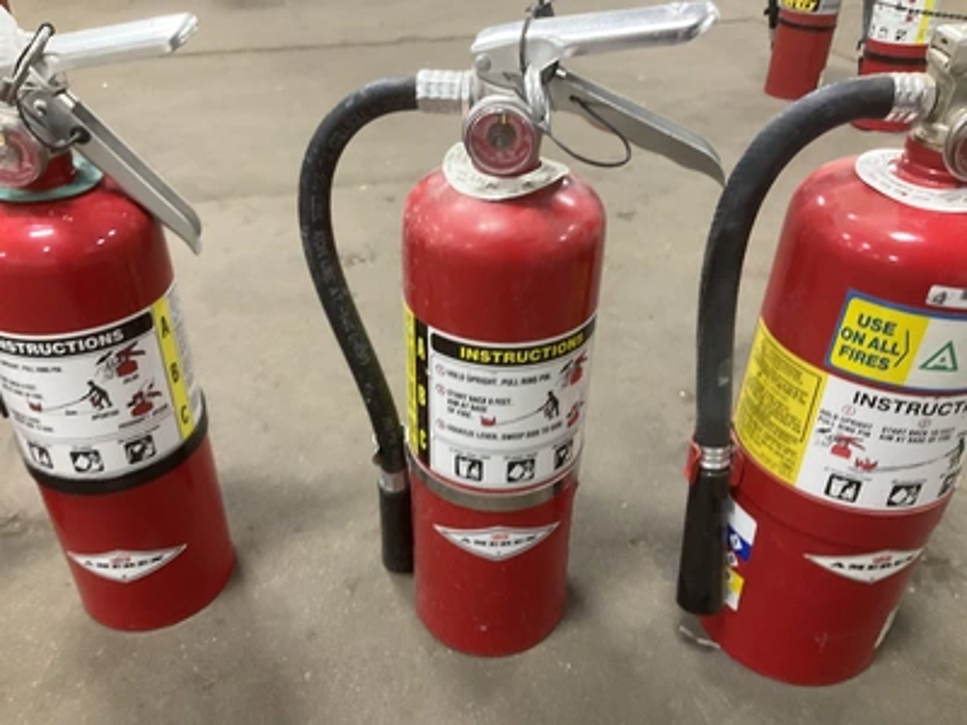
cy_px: 362
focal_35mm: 29
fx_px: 810
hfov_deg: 61.7
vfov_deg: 48.2
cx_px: 484
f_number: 1.8
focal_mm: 3
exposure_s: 1/40
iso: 250
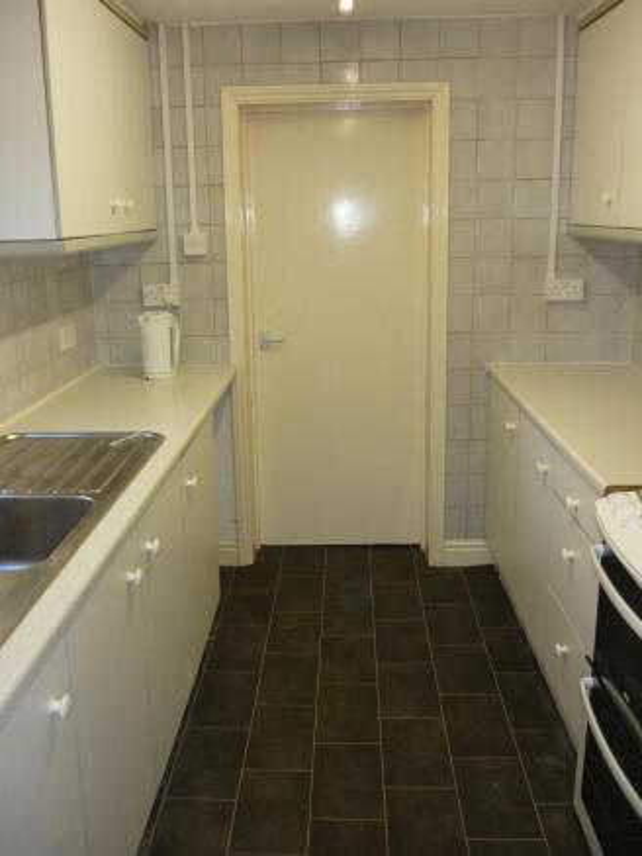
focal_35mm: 33
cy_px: 428
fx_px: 816
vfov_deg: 55.3
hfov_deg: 43.0
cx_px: 321
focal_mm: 5.5
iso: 100
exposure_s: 1/30
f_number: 2.8
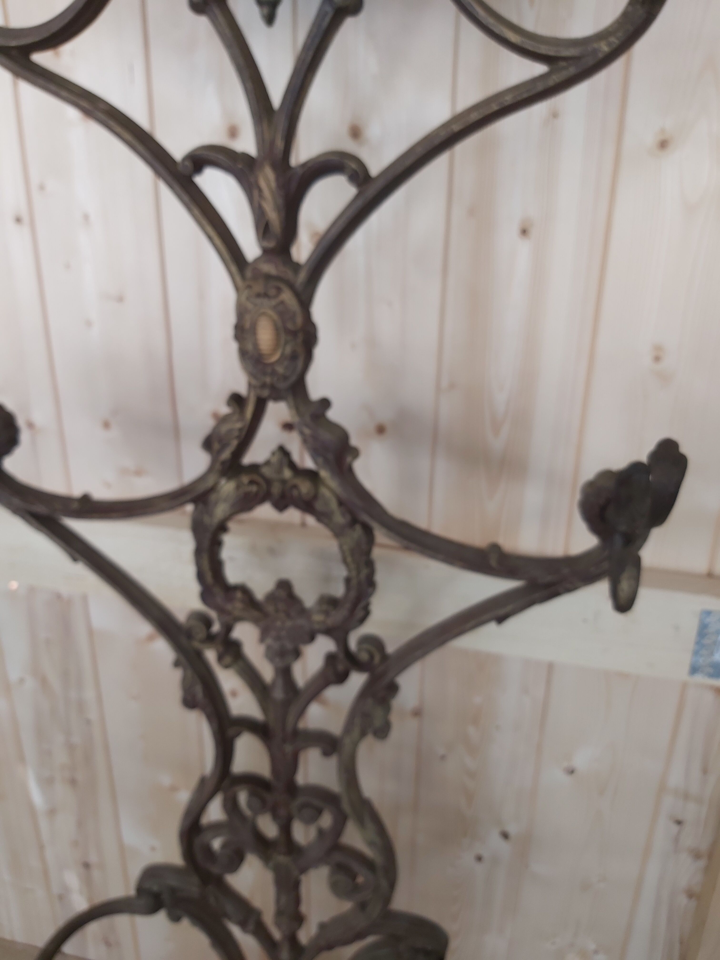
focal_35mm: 26
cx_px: 360
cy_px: 480
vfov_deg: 67.3
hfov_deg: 53.1
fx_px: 721
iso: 64
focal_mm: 3.92
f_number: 1.7
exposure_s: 1/103
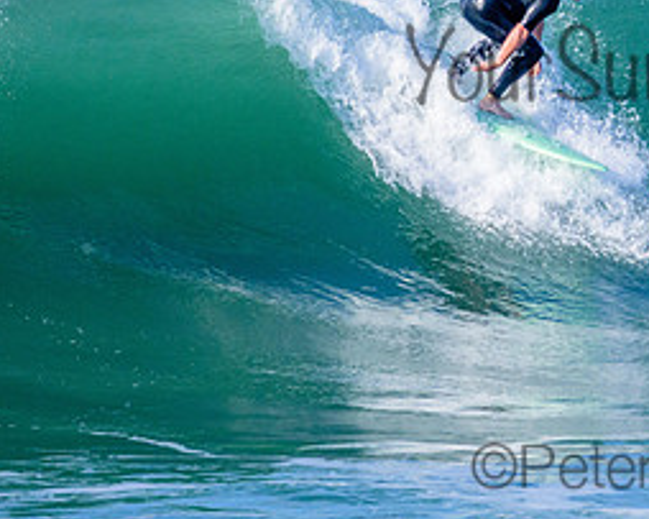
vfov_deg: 0.9
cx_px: 669
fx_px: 32890
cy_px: 42
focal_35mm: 1713
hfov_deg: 1.1
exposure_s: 1/2000
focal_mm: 800
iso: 2200
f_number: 11
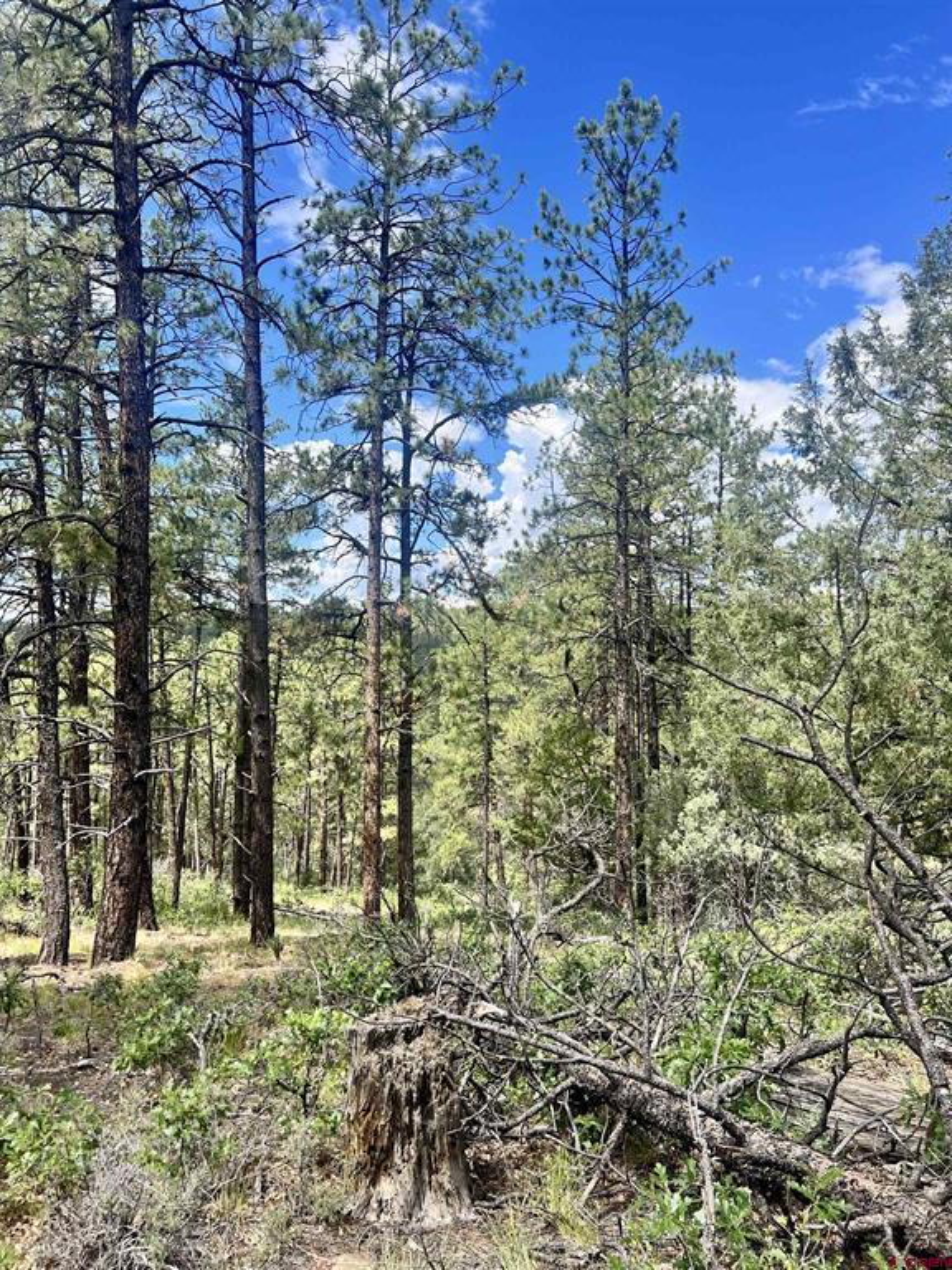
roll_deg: +0.0
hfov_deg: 53.1
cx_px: 476
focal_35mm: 26
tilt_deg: +1.0
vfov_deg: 67.3
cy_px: 635
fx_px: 953
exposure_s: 1/1751
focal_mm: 5.7
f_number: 1.5
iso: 50
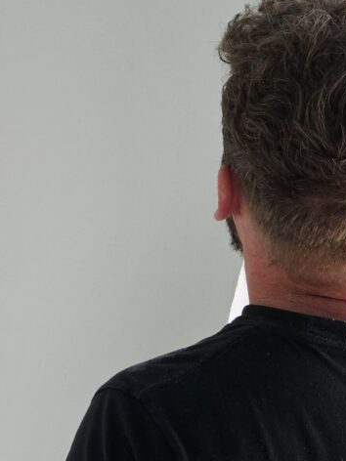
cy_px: 273
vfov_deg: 25.0
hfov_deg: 18.7
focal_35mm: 78
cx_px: 54
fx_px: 1040
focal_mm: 5.4
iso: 50
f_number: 1.8
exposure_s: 1/100
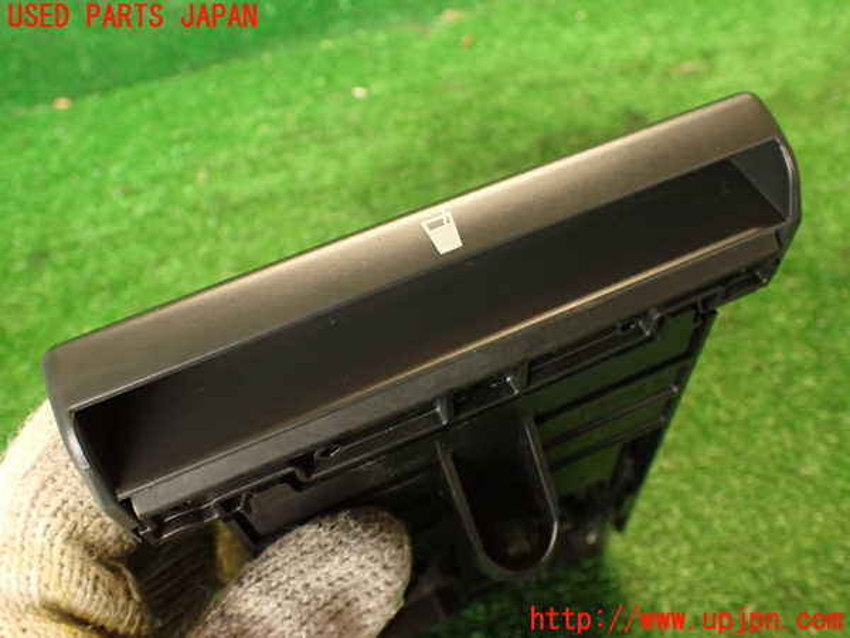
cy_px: 319
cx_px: 425
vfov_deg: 46.8
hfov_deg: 60.0
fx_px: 737
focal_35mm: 30
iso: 500
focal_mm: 5.4
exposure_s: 1/30
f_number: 2.3
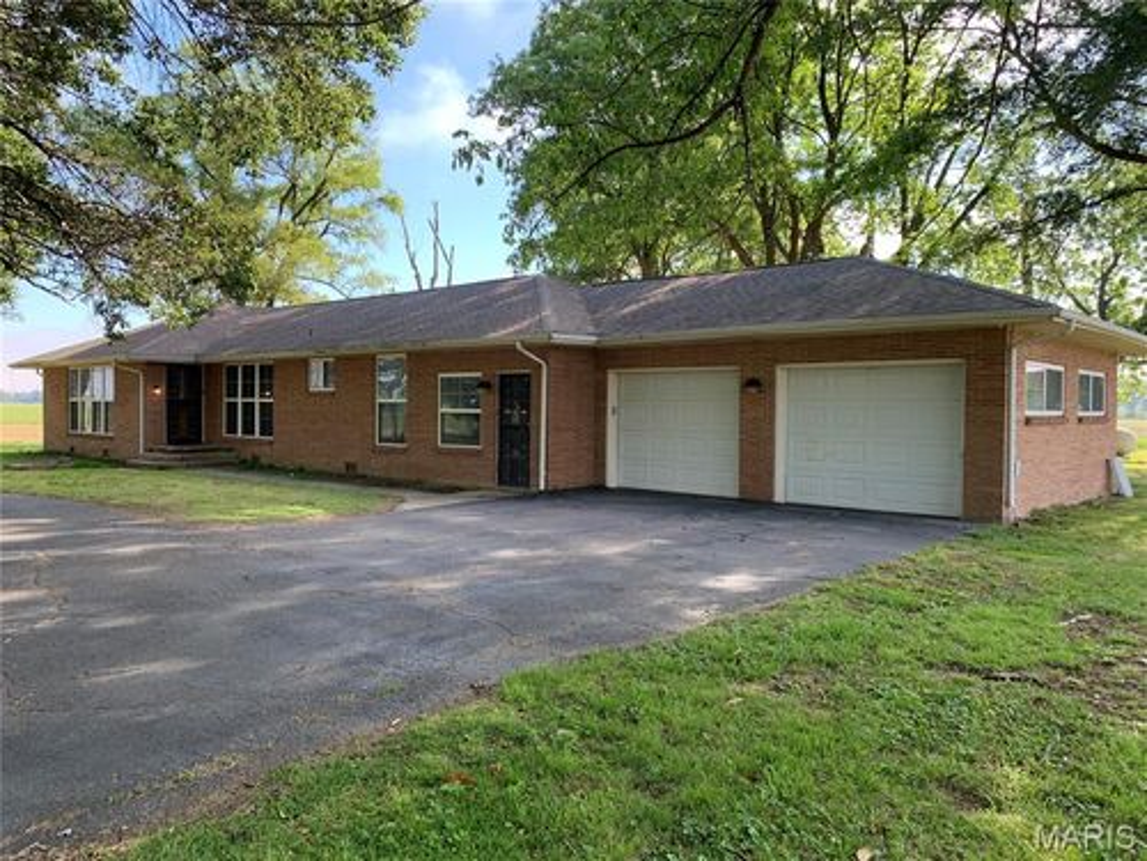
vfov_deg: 53.1
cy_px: 430
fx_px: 862
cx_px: 574
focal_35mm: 26
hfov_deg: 67.3
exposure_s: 1/301
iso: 25
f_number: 1.8
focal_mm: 4.25
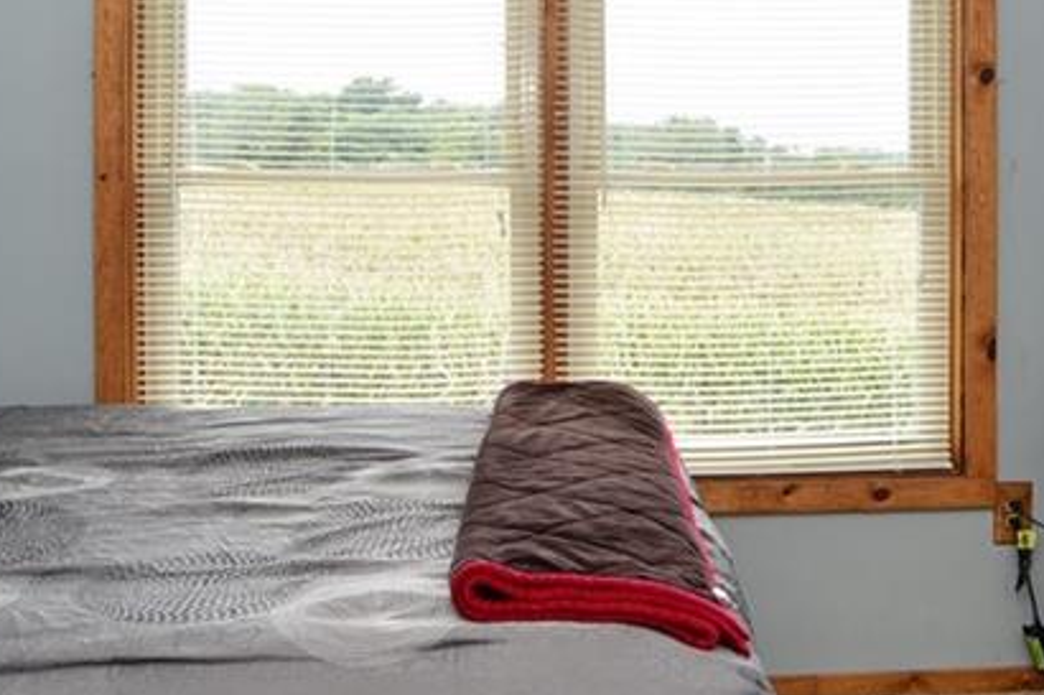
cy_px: 126
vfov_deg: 29.1
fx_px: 1304
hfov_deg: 43.3
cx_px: 654
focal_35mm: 45
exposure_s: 1/125
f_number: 6.3
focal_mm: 18
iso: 400
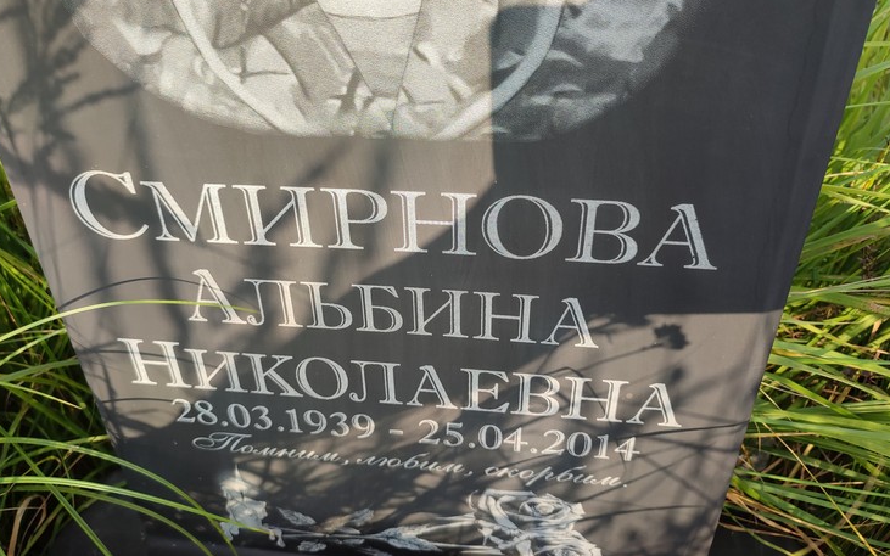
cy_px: 242
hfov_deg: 64.6
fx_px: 703
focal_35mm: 29
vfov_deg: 43.1
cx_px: 413
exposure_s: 1/170
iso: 50
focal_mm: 6.04
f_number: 1.9
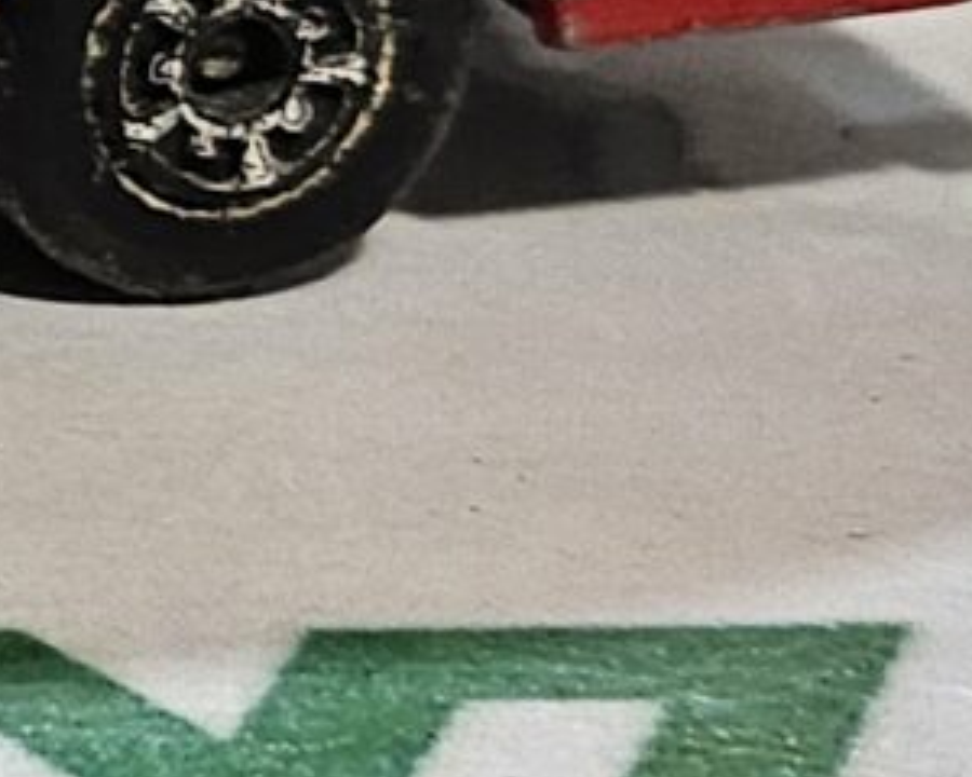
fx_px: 5753
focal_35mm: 200
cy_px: -233
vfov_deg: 7.6
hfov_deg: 8.9
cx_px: -1215
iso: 125
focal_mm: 5
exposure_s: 1/100
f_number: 1.8
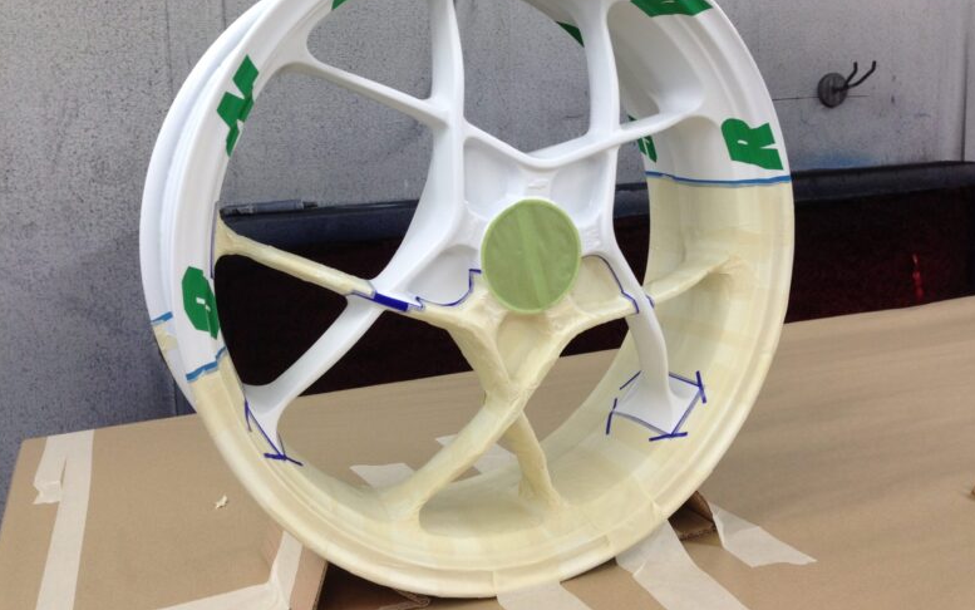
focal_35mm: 36
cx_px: 498
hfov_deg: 54.0
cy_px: 245
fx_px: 957
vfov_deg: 35.2
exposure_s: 1/60
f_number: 2.4
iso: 64
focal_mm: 4.13
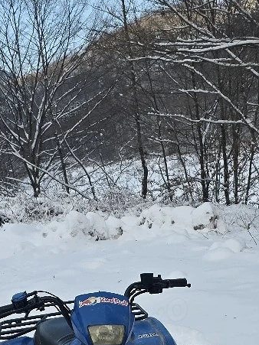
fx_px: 679
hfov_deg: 21.6
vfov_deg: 26.1
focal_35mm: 68
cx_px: 156
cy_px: 389
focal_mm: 6.3
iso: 80
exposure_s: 1/2500
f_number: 1.7
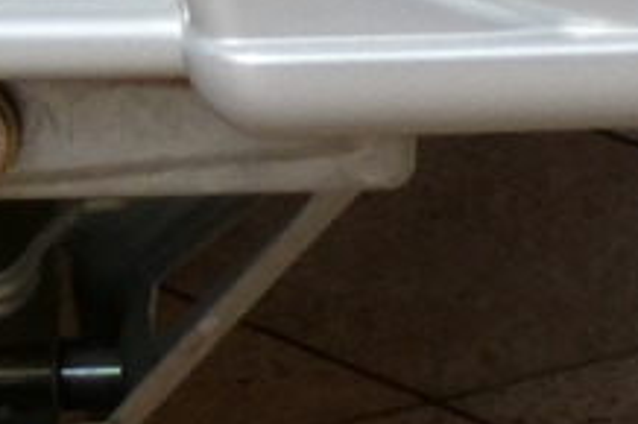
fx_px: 6357
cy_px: -693
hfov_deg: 5.7
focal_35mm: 359
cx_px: 541
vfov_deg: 3.7
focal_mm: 8.4
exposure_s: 1/1000
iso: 80
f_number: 4.5
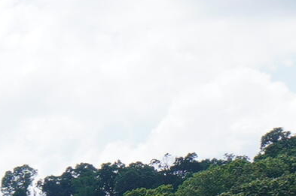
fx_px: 1692
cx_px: -688
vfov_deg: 6.4
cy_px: 425
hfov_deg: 8.1
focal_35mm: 206
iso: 100
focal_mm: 18
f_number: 10
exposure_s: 1/160
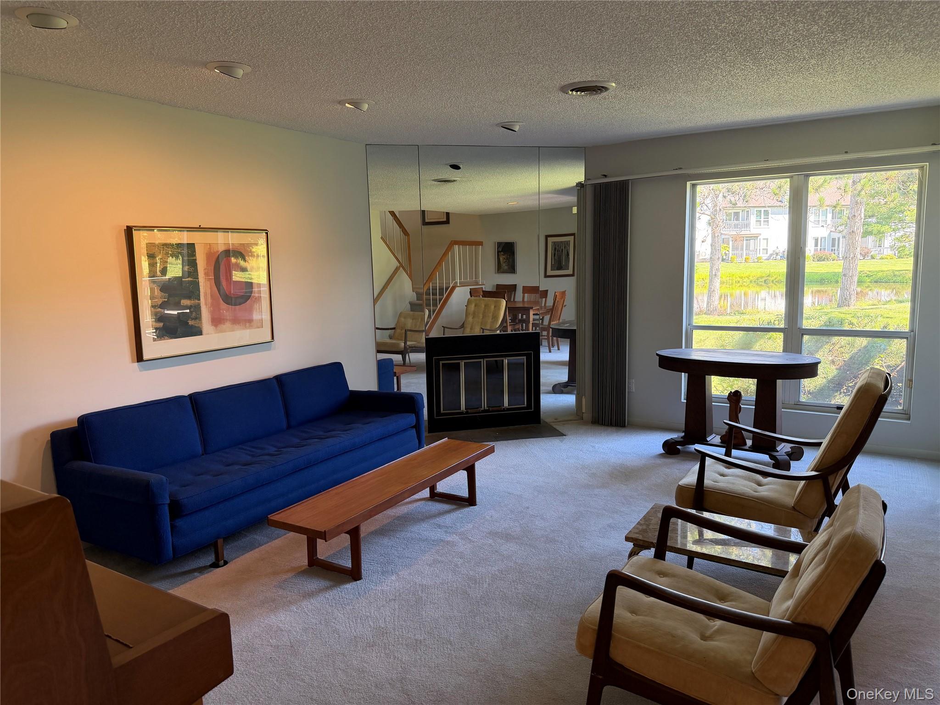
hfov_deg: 71.6
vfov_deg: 56.8
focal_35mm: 24
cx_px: 470
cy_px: 352
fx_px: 652
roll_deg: +1.4
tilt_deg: -7.0
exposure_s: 1/120
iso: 200
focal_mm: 6.76
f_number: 1.78
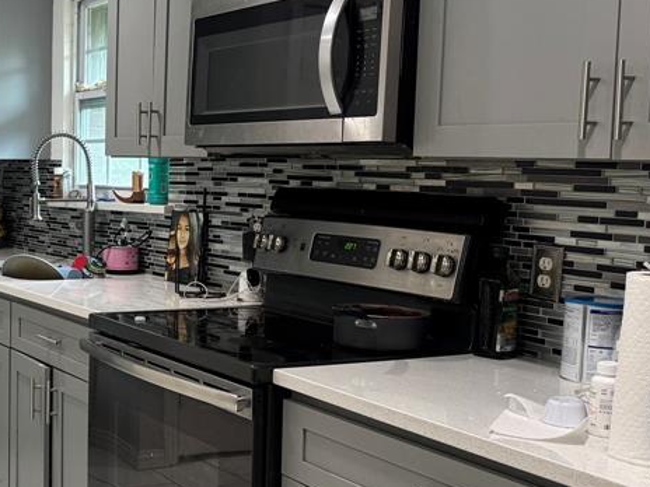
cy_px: 237
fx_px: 995
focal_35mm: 53
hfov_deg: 32.5
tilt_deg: -4.8
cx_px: -38
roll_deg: -0.9
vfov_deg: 27.5
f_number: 1.78
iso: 160
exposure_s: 1/60
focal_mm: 6.76
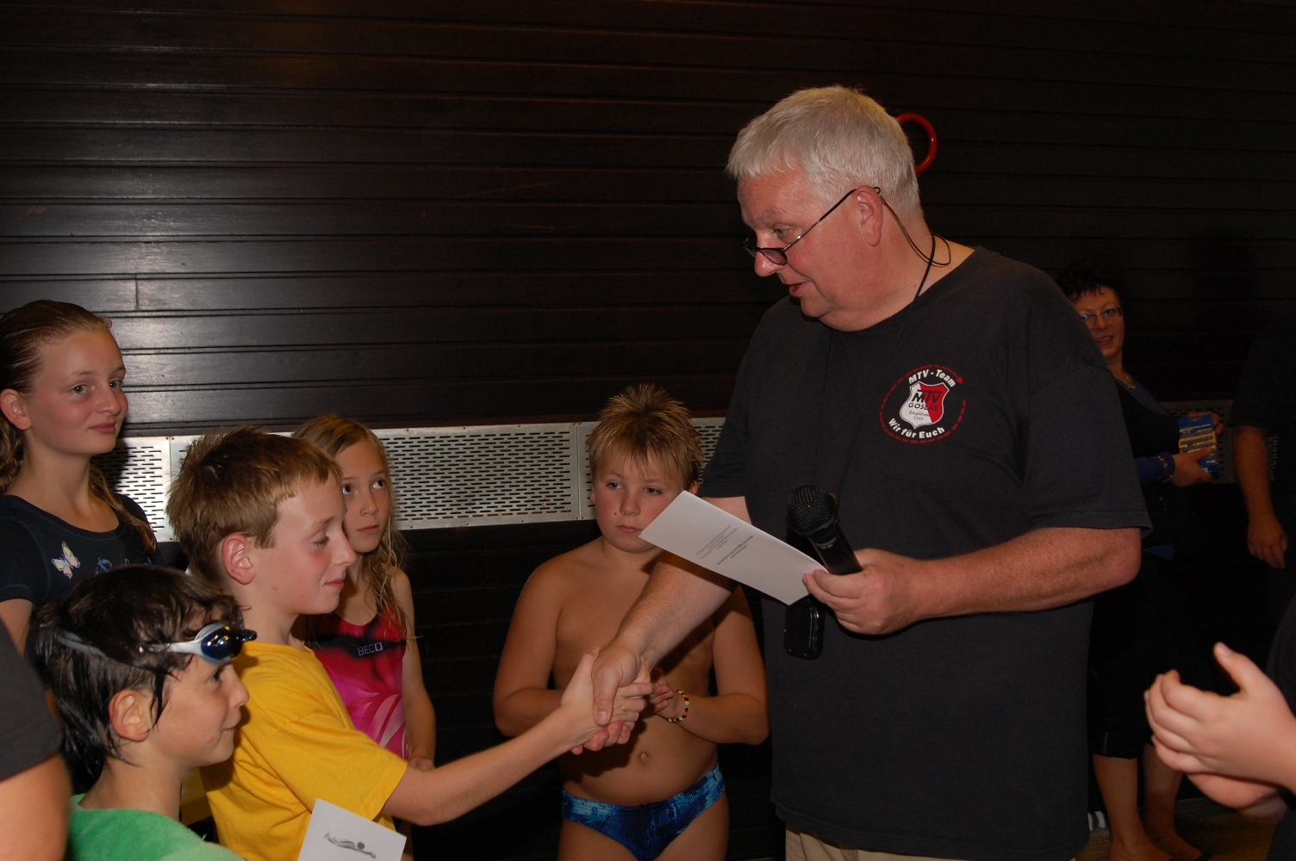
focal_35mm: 42
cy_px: 430
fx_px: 1511
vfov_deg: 31.8
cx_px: 648
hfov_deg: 46.4
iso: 400
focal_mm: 28
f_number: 5
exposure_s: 1/60
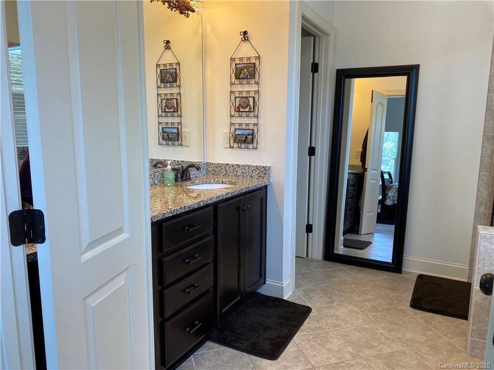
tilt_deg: -8.0
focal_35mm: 26
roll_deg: -0.1
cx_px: 247
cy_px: 185
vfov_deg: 53.1
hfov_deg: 67.3
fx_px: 371
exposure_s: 1/120
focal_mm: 4.25
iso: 100
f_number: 1.8
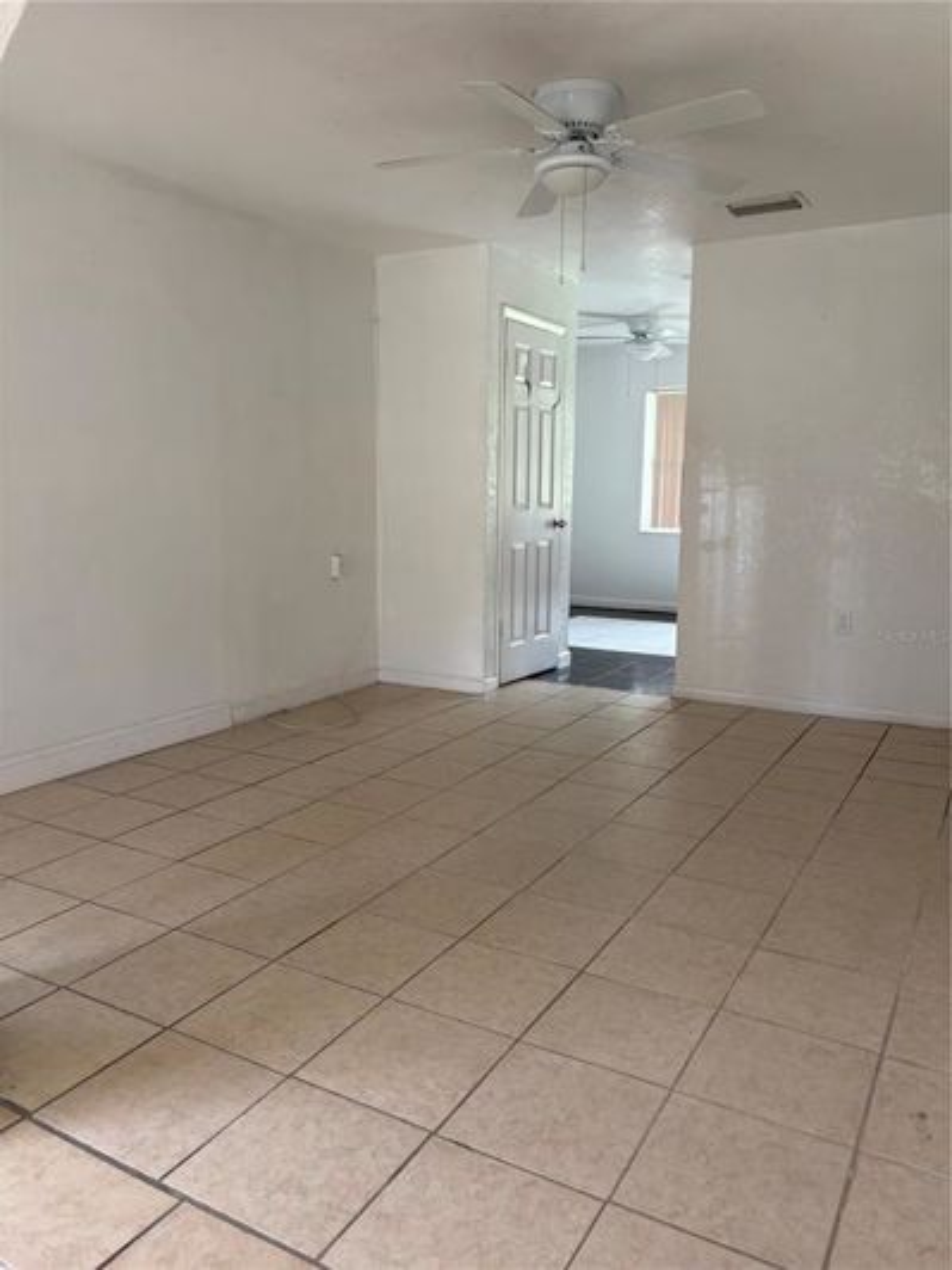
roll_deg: -1.2
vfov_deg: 67.3
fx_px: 953
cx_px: 476
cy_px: 635
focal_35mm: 26
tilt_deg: -9.2
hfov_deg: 53.1
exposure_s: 1/100
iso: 125
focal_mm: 5.96
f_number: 1.6
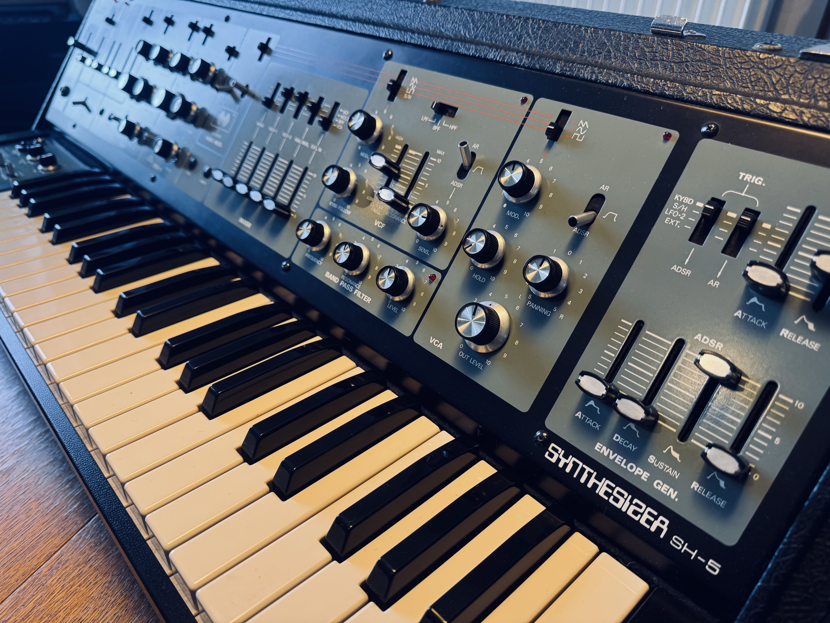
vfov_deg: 56.8
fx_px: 575
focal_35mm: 24
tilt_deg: -32.3
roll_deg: -2.0
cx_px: 415
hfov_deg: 71.6
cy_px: 312
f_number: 1.78
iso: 125
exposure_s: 1/50
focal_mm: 6.76
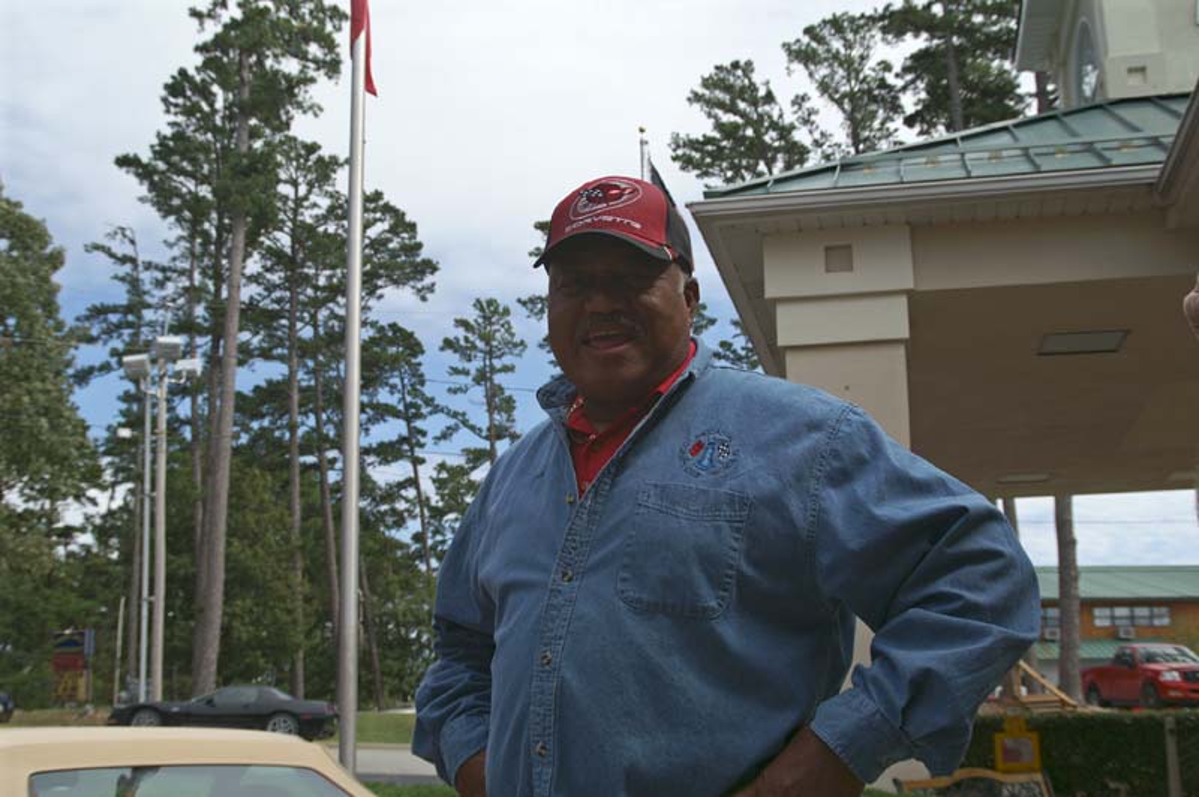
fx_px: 1298
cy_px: 398
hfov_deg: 49.6
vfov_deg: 34.2
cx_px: 600
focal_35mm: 39
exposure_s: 1/250
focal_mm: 26
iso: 100
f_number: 8
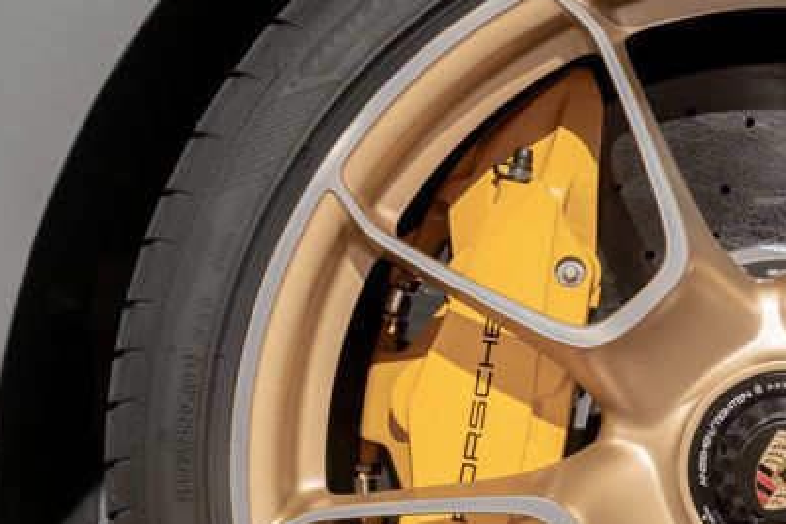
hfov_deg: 12.0
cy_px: 450
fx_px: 3691
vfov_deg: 8.1
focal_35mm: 169
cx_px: 790
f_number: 5.6
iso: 400
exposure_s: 1/50
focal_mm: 66
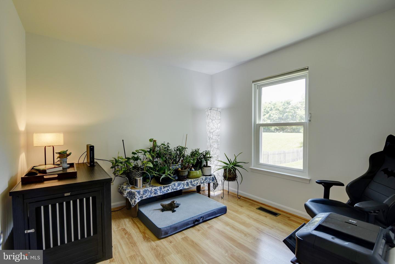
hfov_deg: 96.7
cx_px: 198
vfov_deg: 73.8
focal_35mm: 16
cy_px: 132
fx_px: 176
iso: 400
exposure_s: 1/25
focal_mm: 16
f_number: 5.6
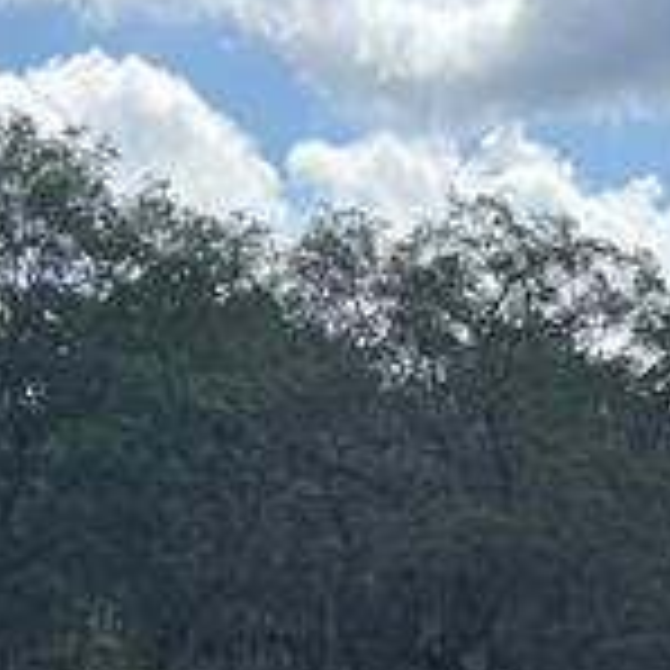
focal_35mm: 158
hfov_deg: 11.0
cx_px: 481
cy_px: 773
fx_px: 3460
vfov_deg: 10.9
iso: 50
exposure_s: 1/4255
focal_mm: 5.96
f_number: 1.6
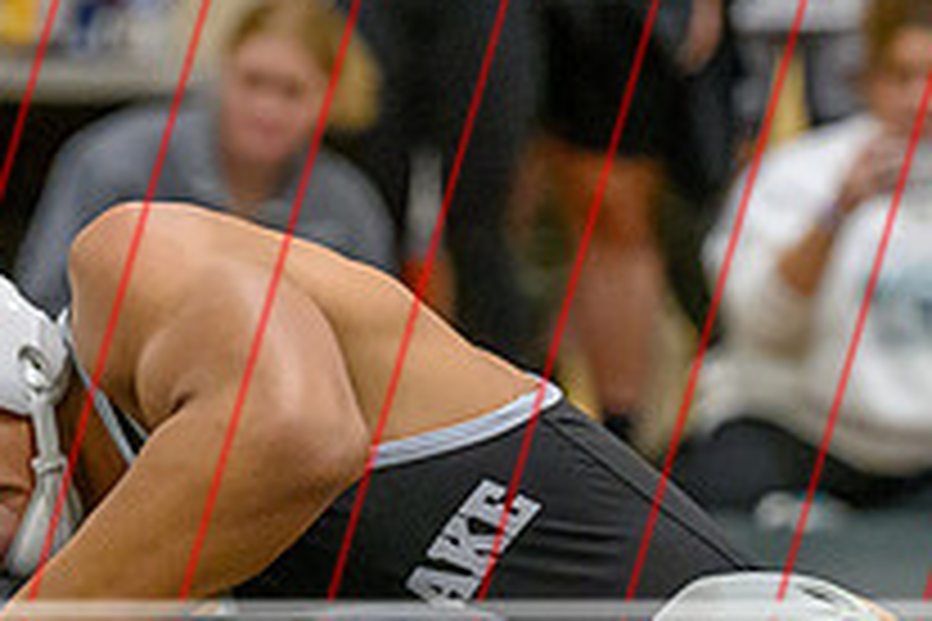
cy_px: 683
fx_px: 7766
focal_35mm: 300
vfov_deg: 4.6
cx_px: 103
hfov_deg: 6.9
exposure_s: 1/800
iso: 8000
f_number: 2.8
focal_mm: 83
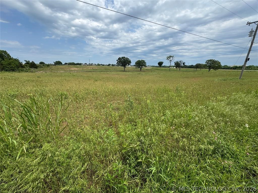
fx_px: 104
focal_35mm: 14
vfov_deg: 85.7
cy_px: 96
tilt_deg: -15.9
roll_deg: -0.9
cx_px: 129
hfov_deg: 102.1
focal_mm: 2.22
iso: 50
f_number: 2.2
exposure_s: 1/1672
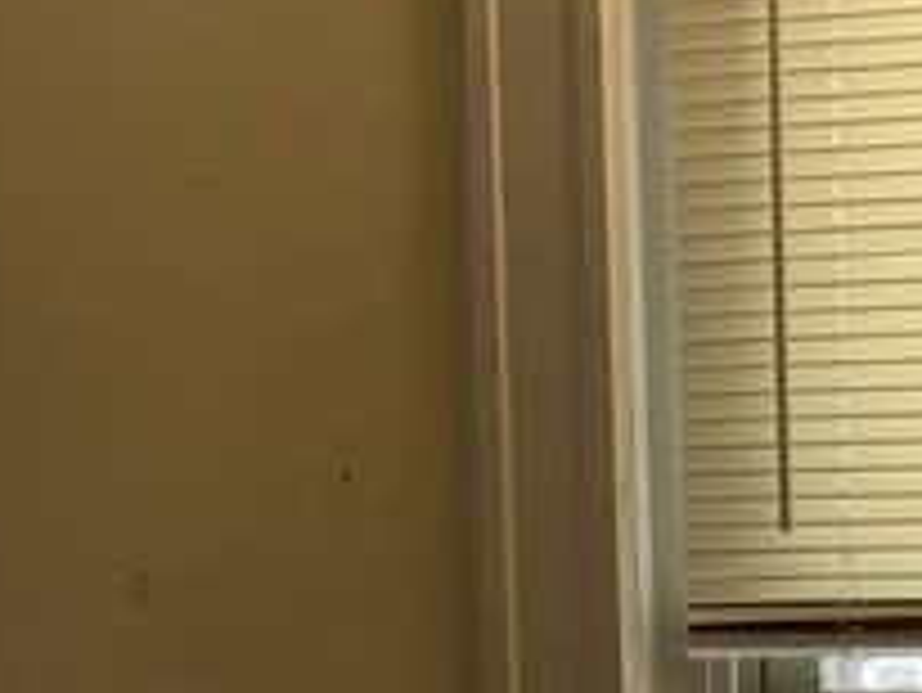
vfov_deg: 11.4
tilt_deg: +2.5
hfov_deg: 14.7
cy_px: 590
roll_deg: +1.7
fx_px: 3465
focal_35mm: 130
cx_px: -139
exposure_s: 1/121
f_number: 1.6
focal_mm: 4.2
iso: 32
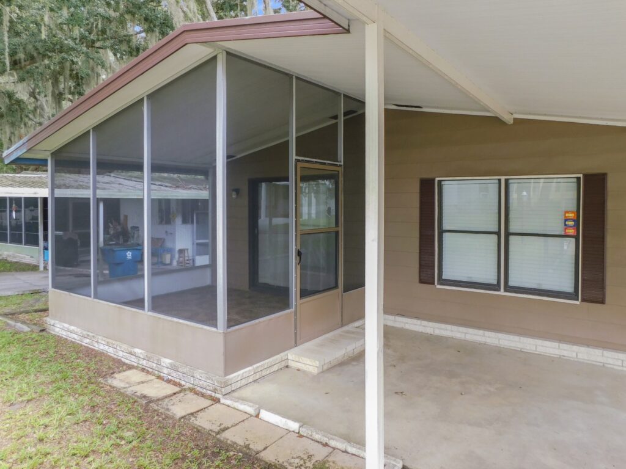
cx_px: 313
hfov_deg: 73.9
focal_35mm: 23
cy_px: 234
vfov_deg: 58.9
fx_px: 416
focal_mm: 4
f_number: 3
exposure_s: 1/60
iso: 125
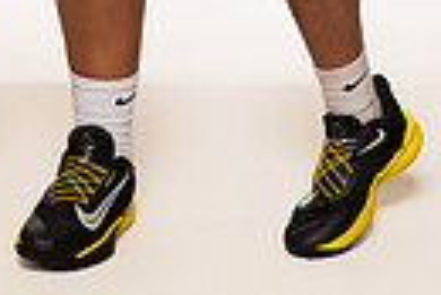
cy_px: -437
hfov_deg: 9.6
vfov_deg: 6.1
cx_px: 248
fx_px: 2637
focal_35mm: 215
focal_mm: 62
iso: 800
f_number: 7.1
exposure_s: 1/320
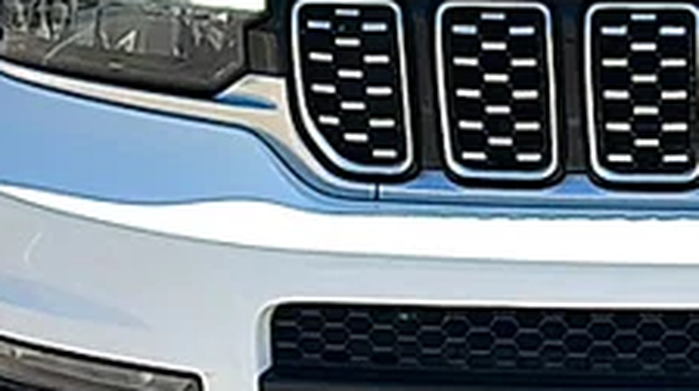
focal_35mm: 129
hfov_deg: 16.0
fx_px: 2388
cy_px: 104
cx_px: 833
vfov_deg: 9.4
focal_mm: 6.86
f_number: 1.78
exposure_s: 1/9091
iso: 80
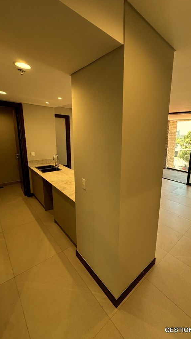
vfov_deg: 99.3
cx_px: 130
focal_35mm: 16
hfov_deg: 65.0
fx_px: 144
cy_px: 162
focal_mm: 2.22
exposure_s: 1/99
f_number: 2.2
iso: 50
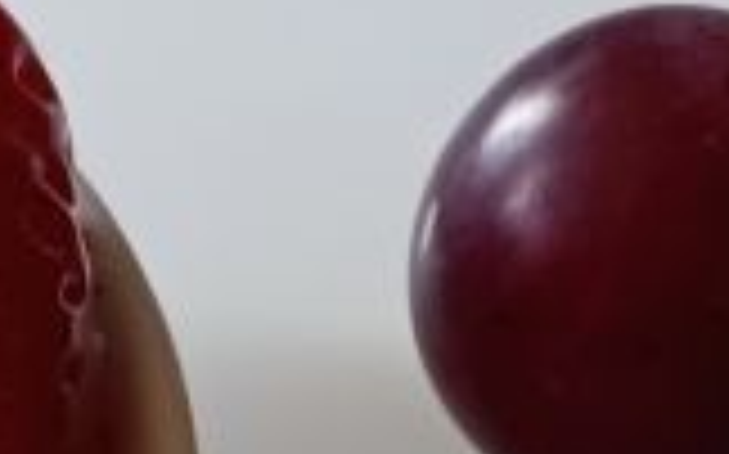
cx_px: 446
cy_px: 1133
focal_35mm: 212
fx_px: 4209
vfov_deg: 5.9
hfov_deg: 9.9
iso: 200
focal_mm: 4
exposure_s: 1/50
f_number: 1.8
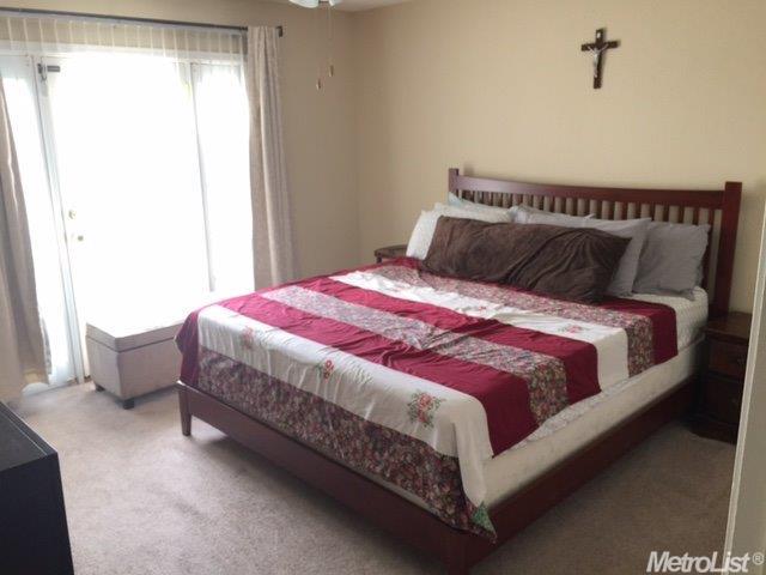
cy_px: 288
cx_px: 383
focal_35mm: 29
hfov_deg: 61.7
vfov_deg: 48.2
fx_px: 642
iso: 32
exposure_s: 1/15
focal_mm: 4.15
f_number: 2.2
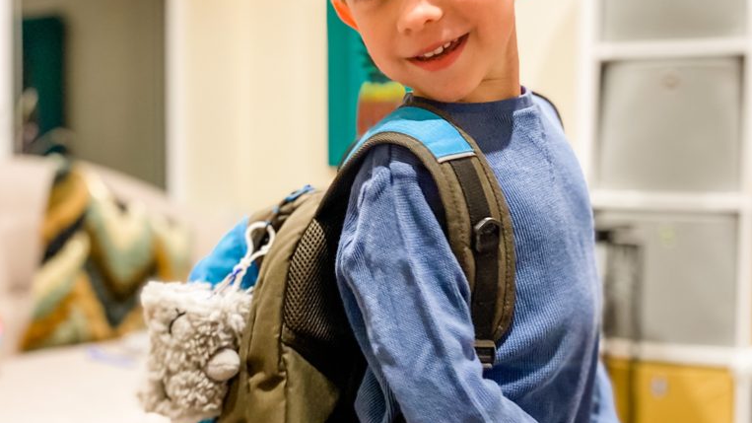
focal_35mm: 38
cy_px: 245
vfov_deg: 31.1
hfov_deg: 52.8
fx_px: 758
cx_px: 376
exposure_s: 1/35
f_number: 1.8
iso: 400
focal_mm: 4.25
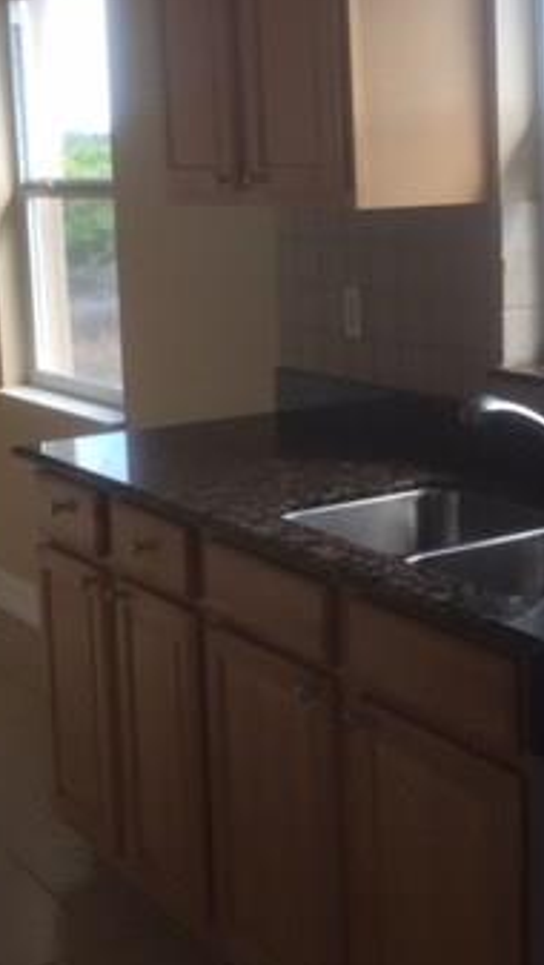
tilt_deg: -8.4
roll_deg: +0.4
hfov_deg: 19.6
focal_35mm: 60
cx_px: 510
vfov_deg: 34.8
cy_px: 389
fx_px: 1536
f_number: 2.2
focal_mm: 4.15
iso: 50
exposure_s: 1/120
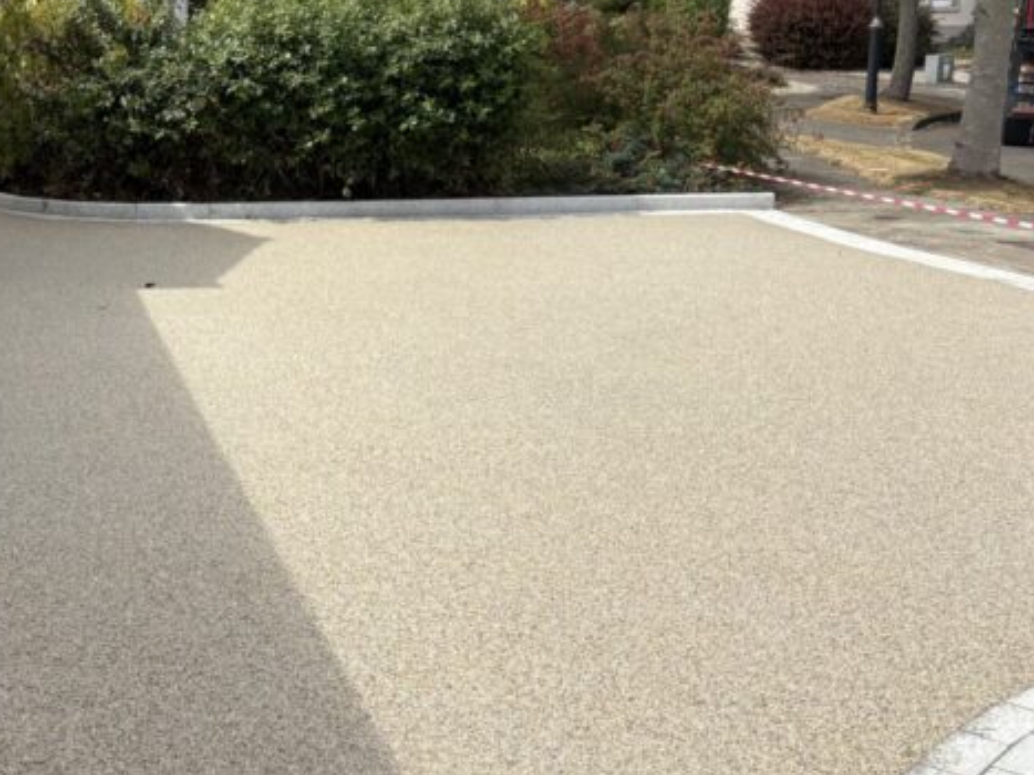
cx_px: 115
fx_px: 1702
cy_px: 354
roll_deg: +1.7
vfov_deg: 25.6
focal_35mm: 57
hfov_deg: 32.2
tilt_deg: -11.5
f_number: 1.6
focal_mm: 5.96
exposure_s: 1/3831
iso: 50
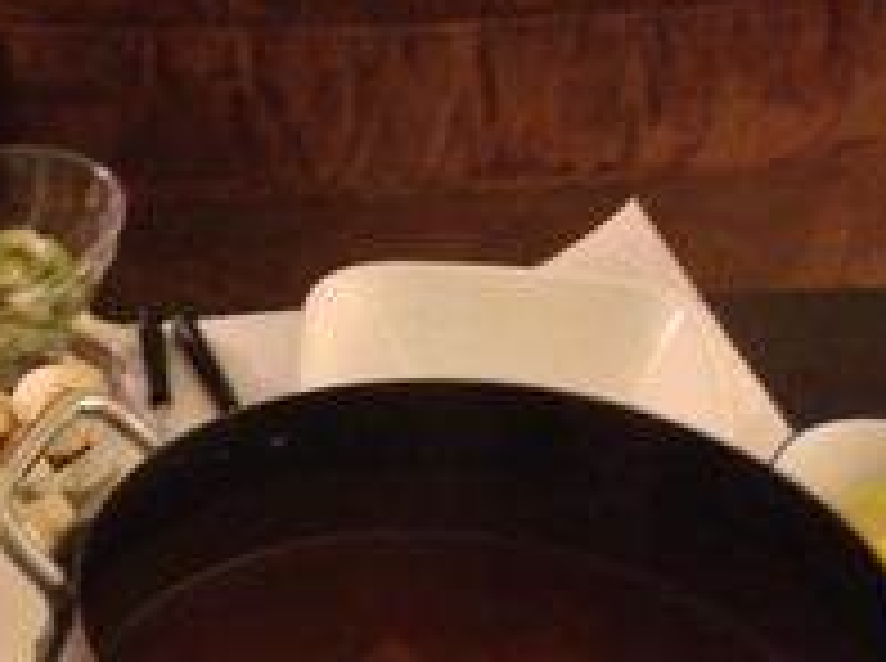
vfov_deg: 16.4
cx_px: 94
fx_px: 2274
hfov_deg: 21.6
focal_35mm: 89
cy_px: 570
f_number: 2.4
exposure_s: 1/15
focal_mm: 4.28
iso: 800
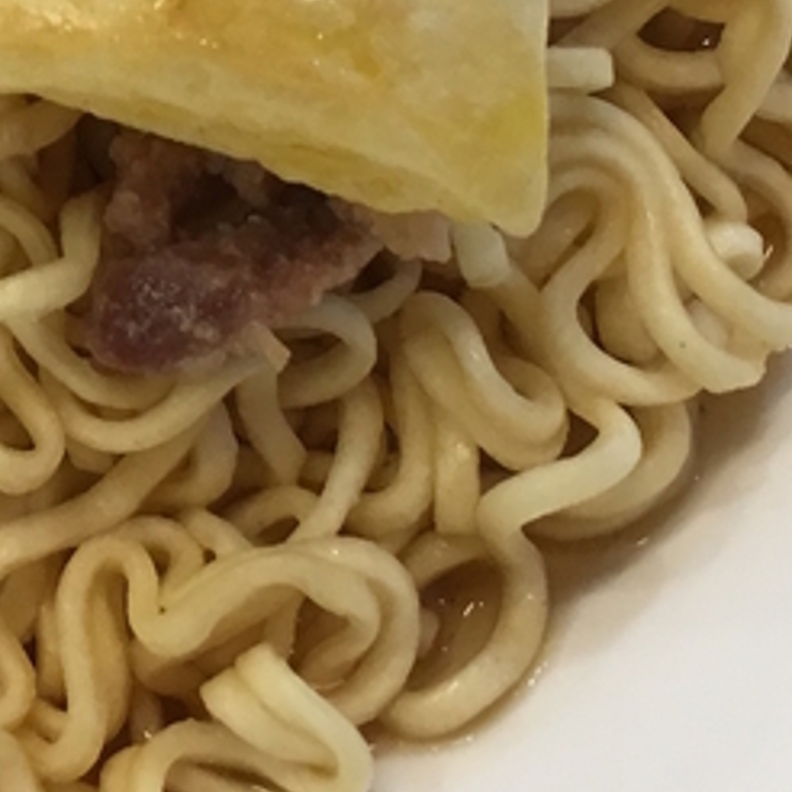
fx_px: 3236
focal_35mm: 125
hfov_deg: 13.3
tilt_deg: -53.1
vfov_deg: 13.5
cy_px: -225
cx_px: -303
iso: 80
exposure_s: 1/30
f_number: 2.2
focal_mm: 4.15
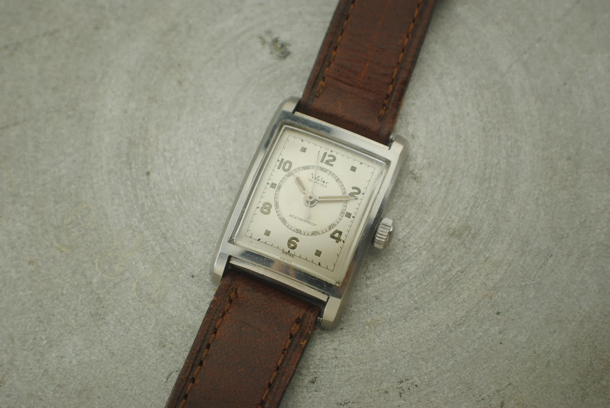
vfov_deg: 16.6
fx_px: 1400
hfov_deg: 24.6
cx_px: 305
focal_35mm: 82
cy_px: 204
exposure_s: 1/250
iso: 400
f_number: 5.6
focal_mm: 55
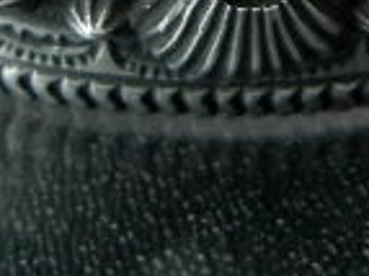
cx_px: 157
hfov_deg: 9.8
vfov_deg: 7.2
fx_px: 2141
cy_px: -214
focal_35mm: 201
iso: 400
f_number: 3.8
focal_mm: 8.1
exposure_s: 1/15.2
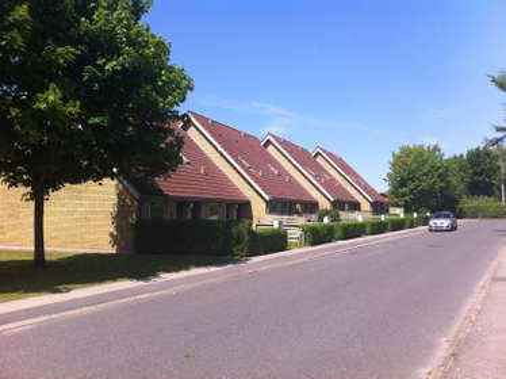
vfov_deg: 40.7
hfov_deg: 52.7
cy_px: 190
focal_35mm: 35
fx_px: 511
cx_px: 253
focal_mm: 3.85
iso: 80
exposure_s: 1/1207
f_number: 2.8
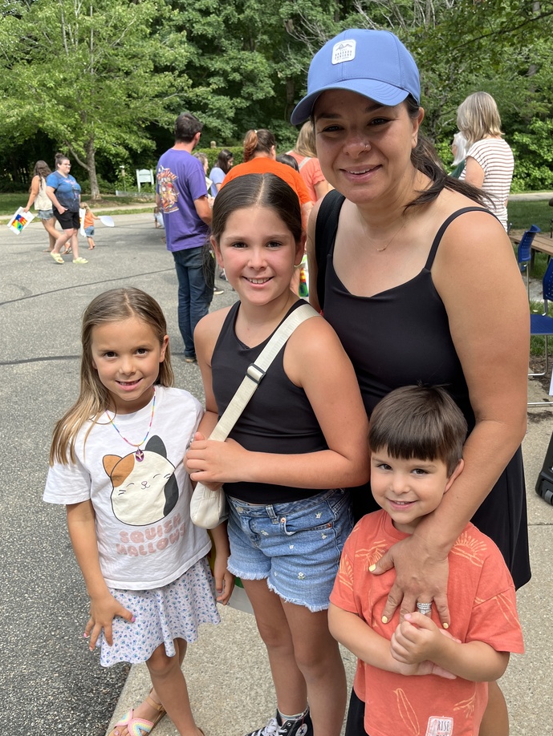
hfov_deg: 48.2
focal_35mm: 29
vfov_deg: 61.6
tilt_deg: -20.0
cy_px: 378
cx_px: 301
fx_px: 617
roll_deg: +1.9
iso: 50
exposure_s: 1/1129
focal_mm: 5.1
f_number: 1.6
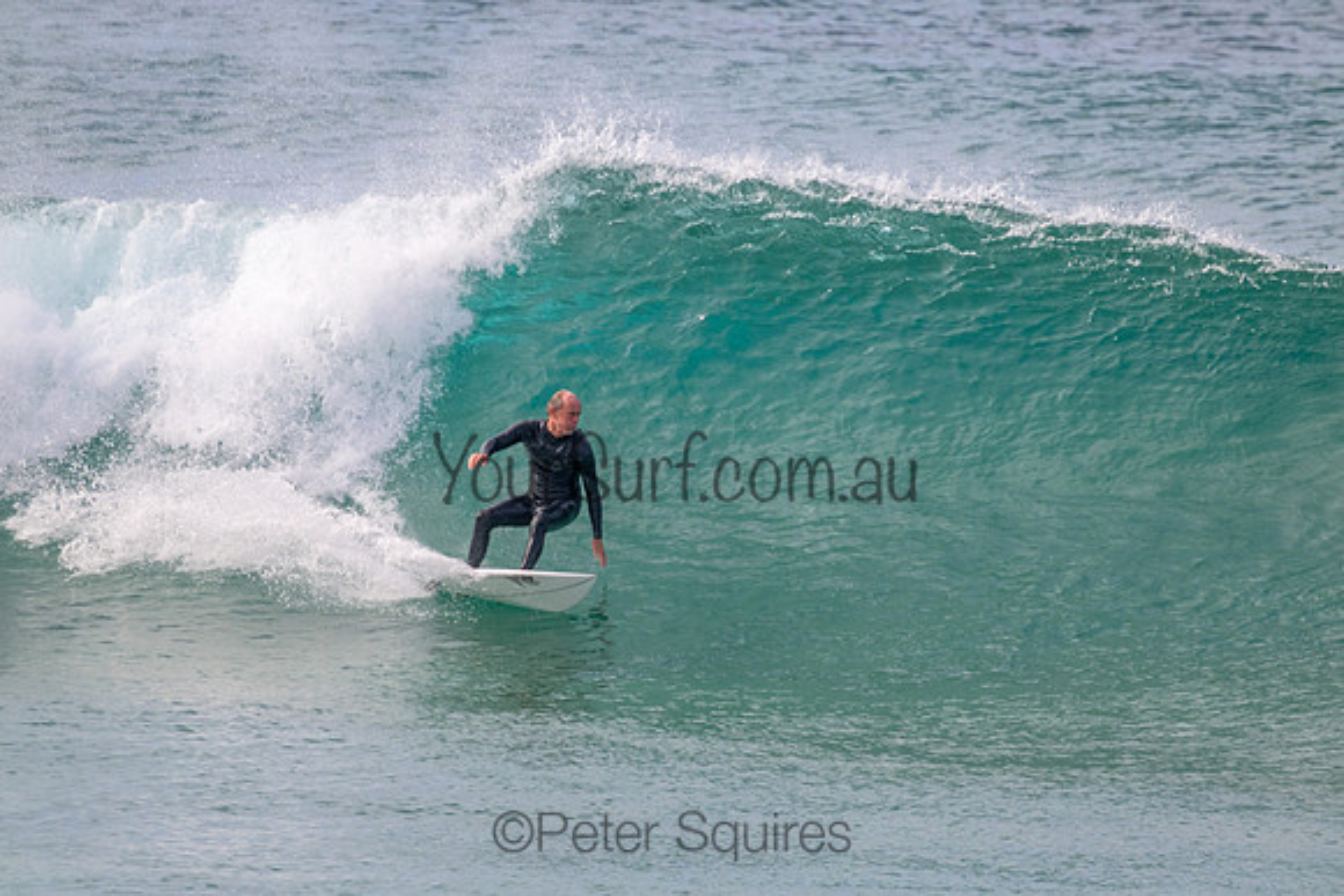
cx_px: 672
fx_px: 29872
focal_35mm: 800
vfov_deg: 1.7
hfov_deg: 2.6
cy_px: 448
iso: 1400
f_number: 11
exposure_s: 1/2000
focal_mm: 800
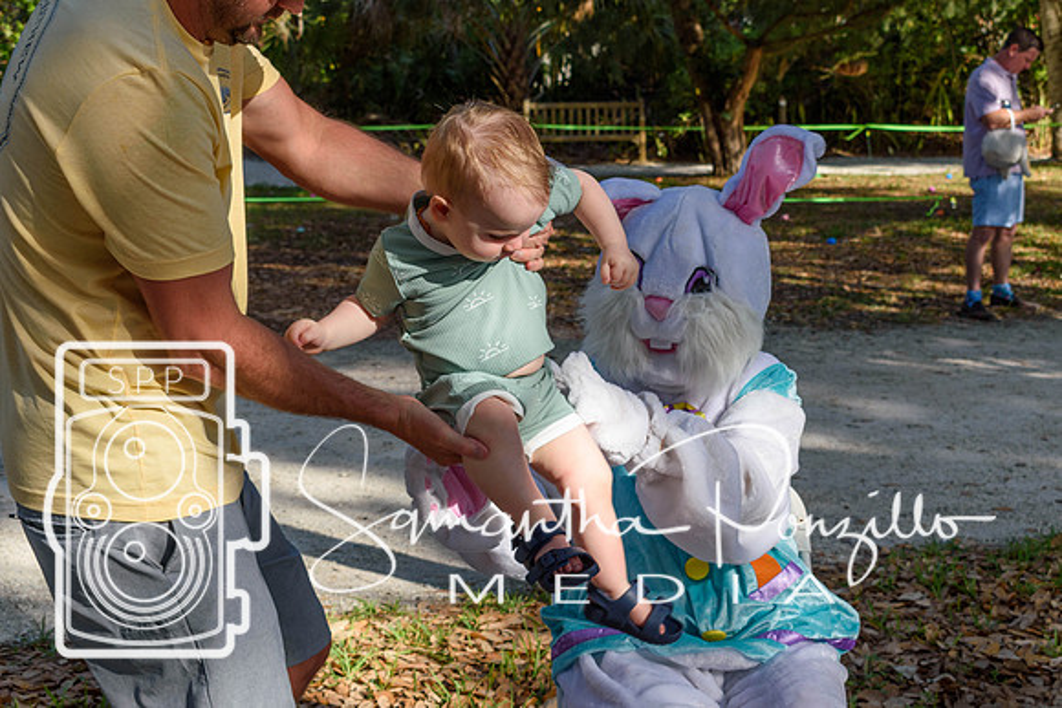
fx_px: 1682
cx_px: 531
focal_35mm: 57
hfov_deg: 35.0
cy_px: 354
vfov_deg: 23.8
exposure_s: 1/320
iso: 200
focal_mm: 38
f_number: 9
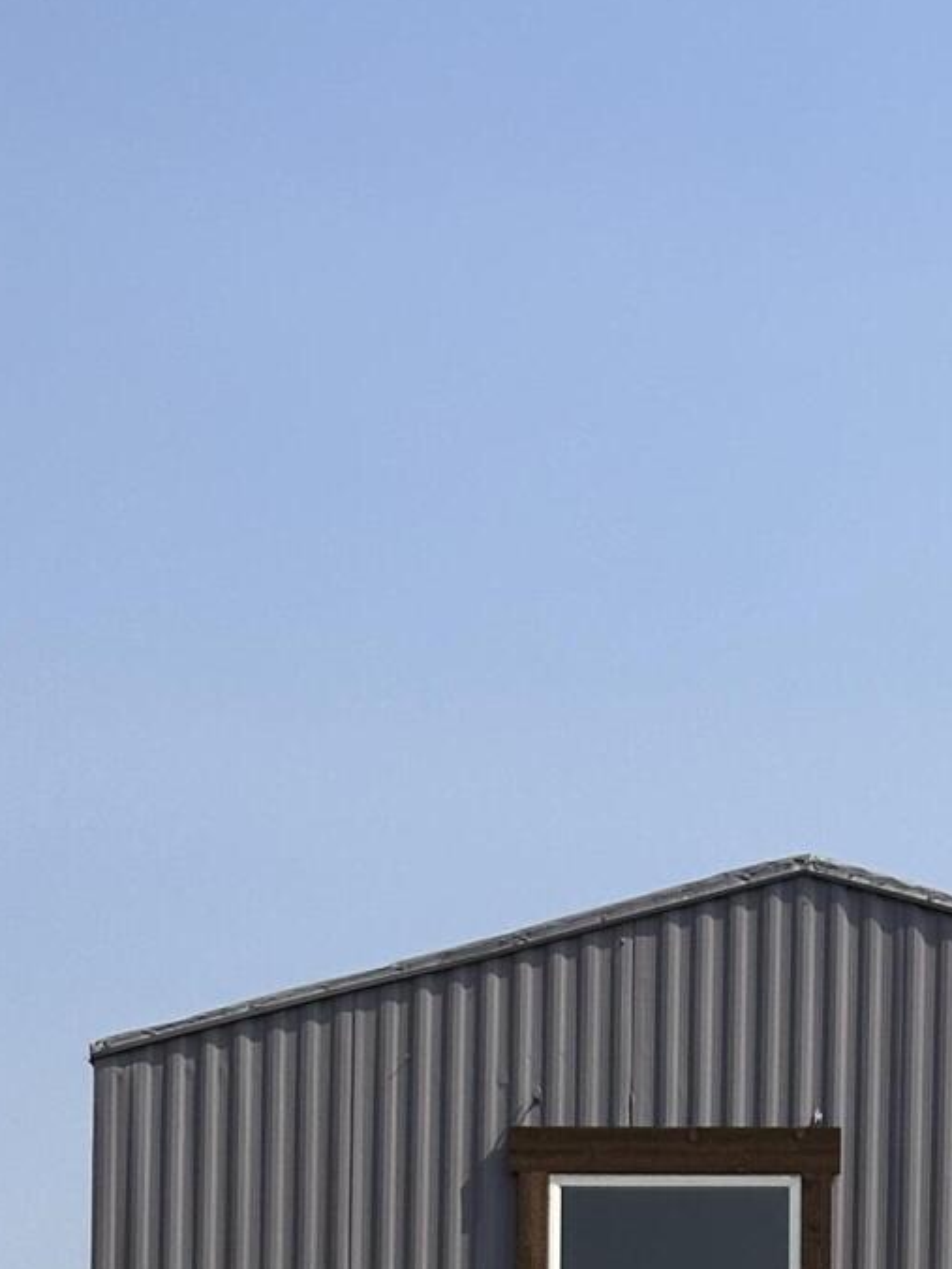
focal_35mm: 142
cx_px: 753
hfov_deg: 10.4
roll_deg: -0.8
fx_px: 5207
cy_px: 1804
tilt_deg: +3.3
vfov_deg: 13.2
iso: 64
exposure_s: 1/4785
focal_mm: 6.86
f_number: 1.78
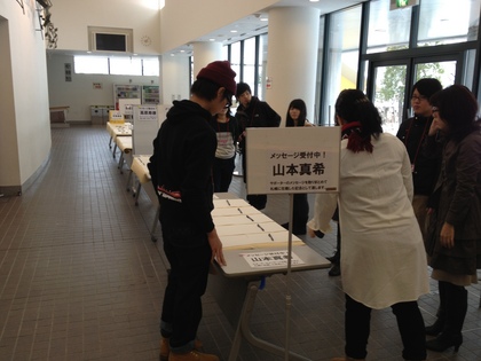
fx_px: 486
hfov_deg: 52.6
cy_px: 180
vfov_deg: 40.7
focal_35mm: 35
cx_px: 240
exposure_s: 1/24
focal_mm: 4.28
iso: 50
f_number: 2.4
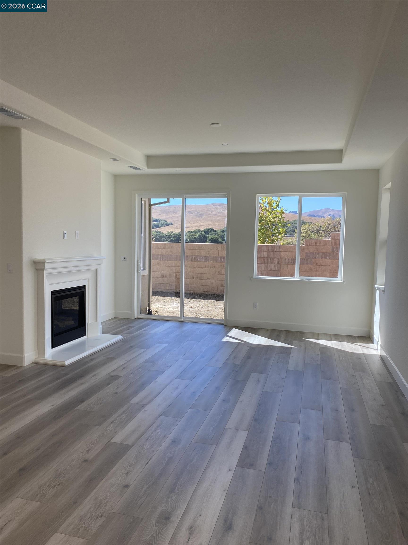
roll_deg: -1.5
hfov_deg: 53.1
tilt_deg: -1.6
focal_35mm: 26
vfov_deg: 67.3
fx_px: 409
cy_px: 272
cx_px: 204
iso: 32
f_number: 1.8
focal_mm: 4.25
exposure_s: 1/421
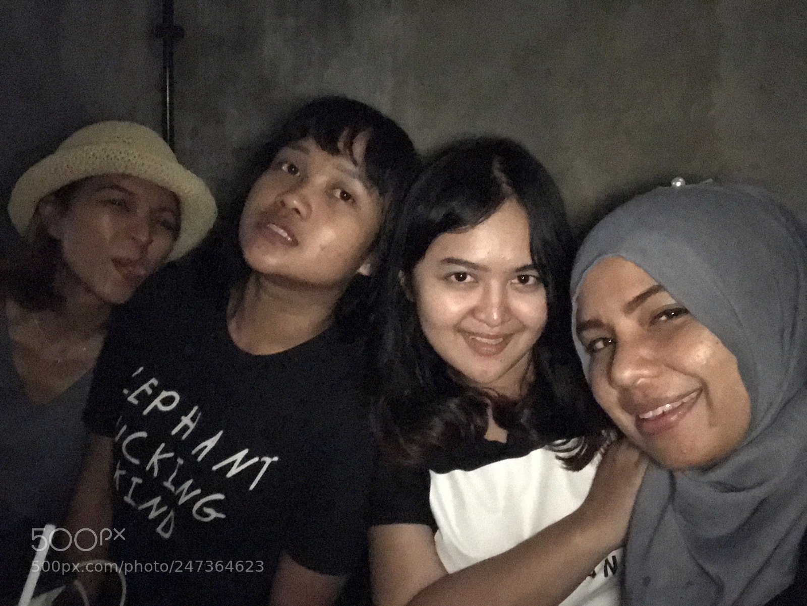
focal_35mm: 32
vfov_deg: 44.2
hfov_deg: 56.8
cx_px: 404
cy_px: 303
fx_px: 746
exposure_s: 1/20
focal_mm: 2.87
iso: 2000
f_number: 2.2
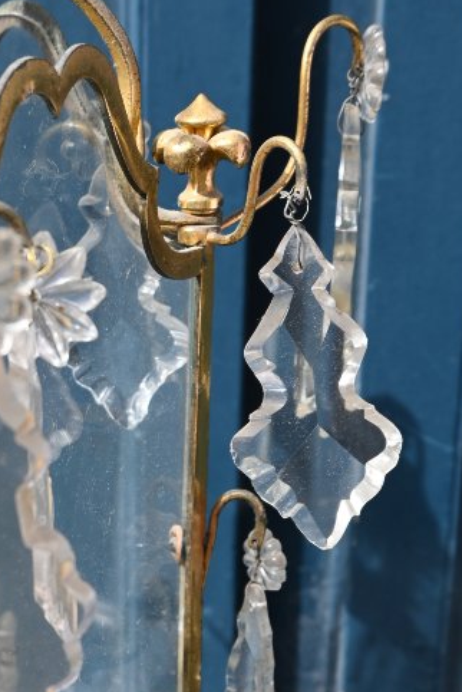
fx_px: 1864
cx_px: -32
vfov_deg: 20.3
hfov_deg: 13.9
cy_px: 709
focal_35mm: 97
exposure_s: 1/250
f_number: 5.6
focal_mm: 26
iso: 125
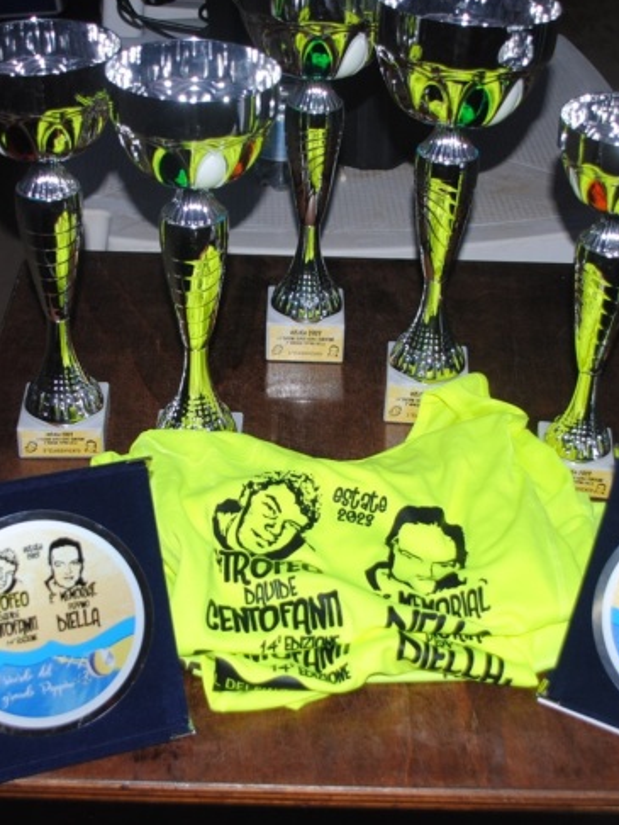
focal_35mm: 57
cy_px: 376
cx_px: 285
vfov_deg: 33.7
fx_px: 1358
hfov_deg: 25.7
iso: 200
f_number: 4
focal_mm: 24
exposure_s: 1/60
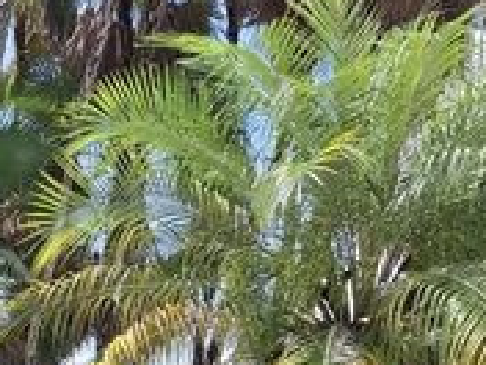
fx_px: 1278
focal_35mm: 91
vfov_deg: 14.8
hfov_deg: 19.7
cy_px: 583
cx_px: -155
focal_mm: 4.69
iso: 25
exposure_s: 1/578
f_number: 1.8
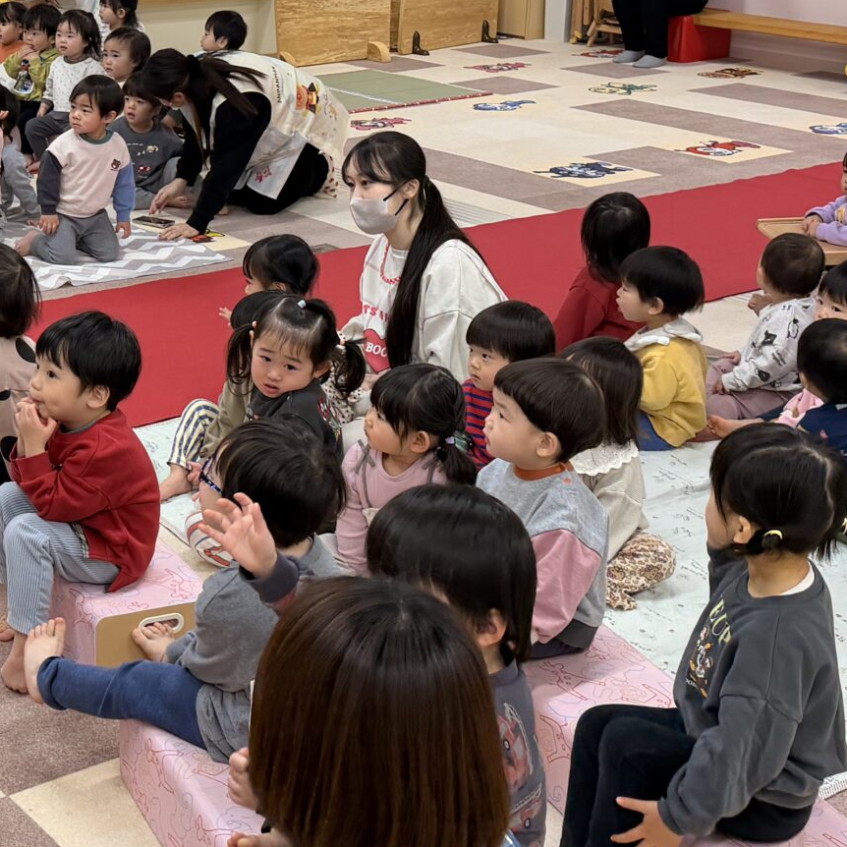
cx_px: 18
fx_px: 1744
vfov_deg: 26.8
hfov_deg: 26.0
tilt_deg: -12.8
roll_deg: +0.2
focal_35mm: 63
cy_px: 183
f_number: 1.78
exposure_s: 1/120
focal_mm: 6.76
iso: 160
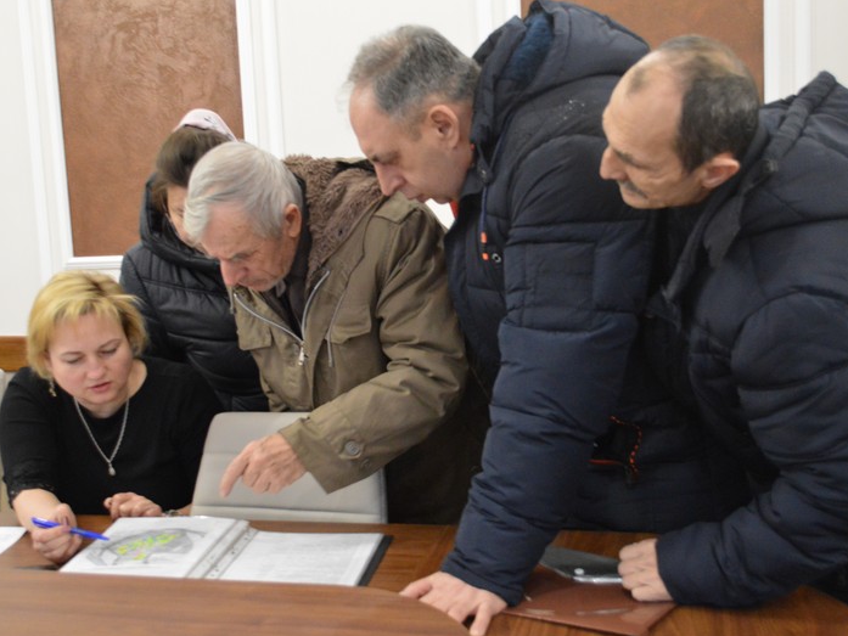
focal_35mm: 43
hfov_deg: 43.8
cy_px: 321
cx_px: 428
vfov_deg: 33.6
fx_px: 1054
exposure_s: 1/50
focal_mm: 26
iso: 3200
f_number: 4.2
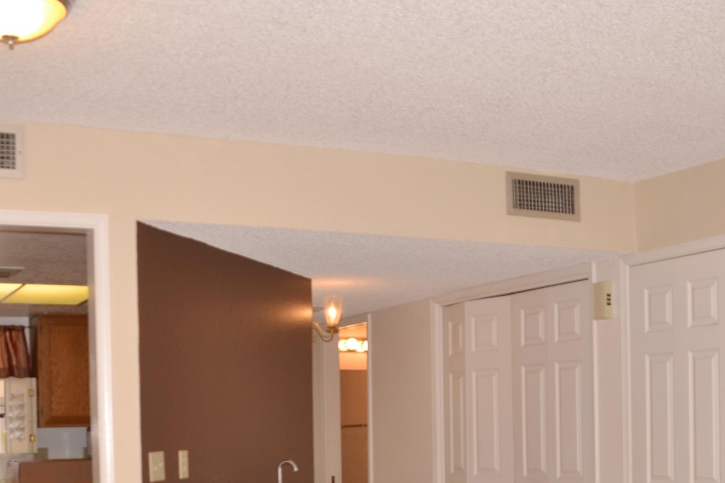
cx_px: 404
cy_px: 448
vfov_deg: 22.0
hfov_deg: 33.4
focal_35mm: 60
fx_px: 1208
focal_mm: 20
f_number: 3.5
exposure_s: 1/60
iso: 100
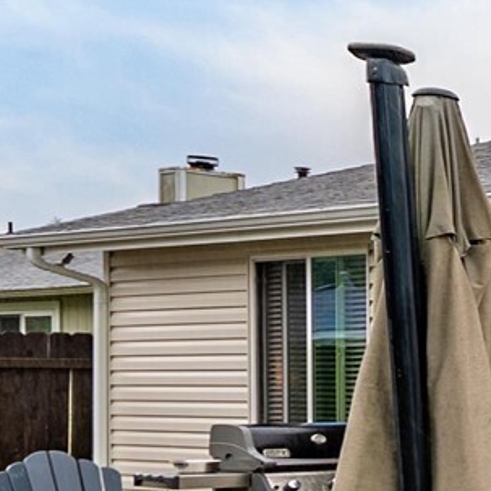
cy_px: 402
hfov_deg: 19.5
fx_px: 1220
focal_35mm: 76
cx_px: 756
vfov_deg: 22.4
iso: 80
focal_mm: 16
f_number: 7.1
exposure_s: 1/60
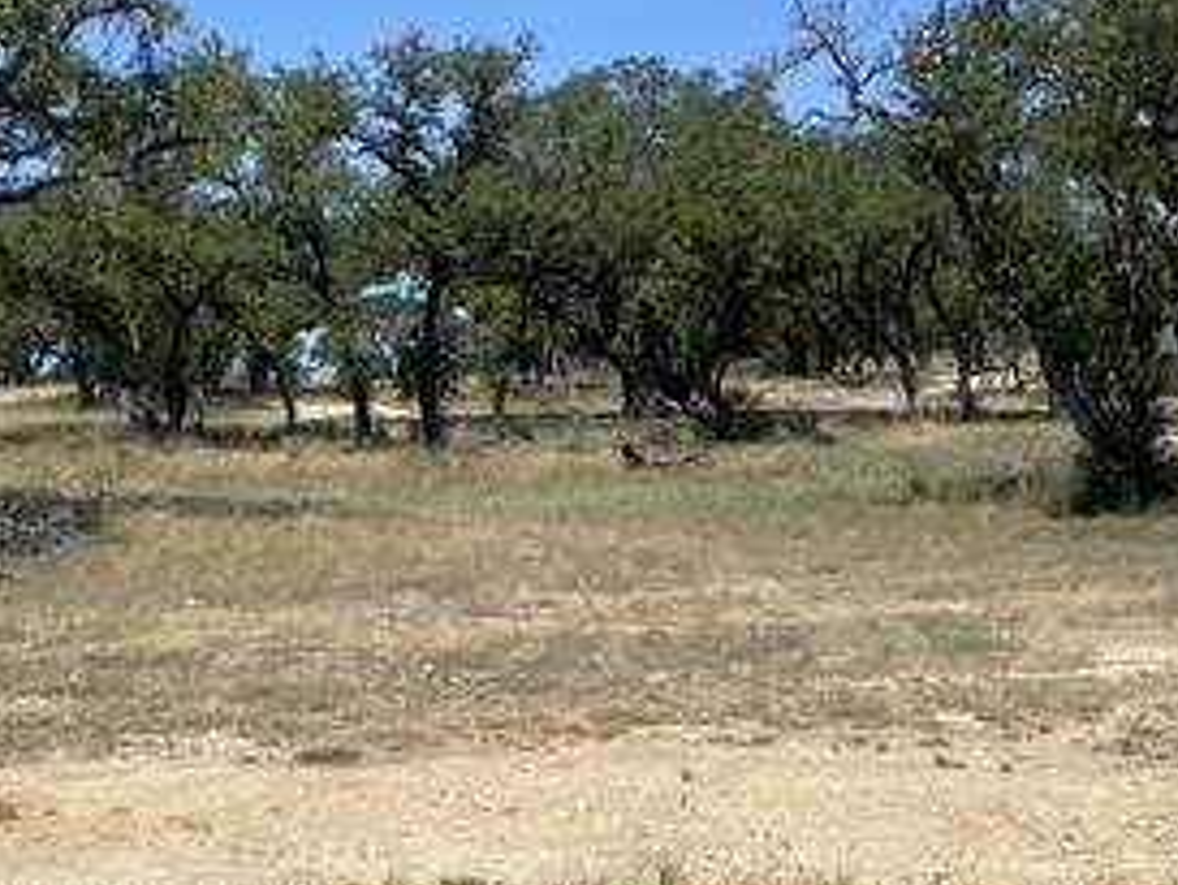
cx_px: 332
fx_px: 2077
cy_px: 328
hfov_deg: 31.2
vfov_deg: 24.0
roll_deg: -1.5
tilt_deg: +2.6
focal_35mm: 61
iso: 32
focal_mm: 4.25
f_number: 1.8
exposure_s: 1/3610
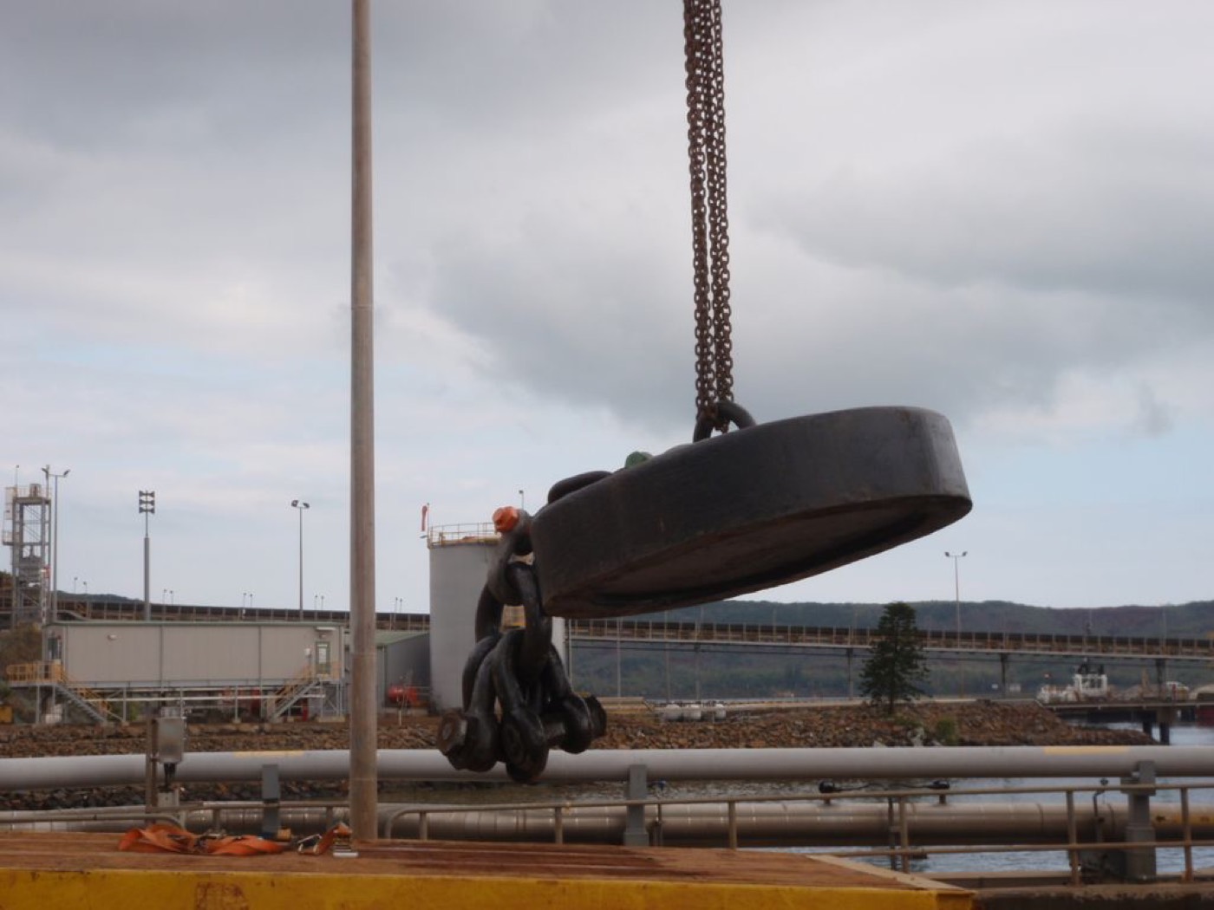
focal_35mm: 57
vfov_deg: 25.7
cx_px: 607
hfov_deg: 33.8
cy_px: 455
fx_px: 1999
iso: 64
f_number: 6.3
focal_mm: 10.34
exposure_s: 1/125
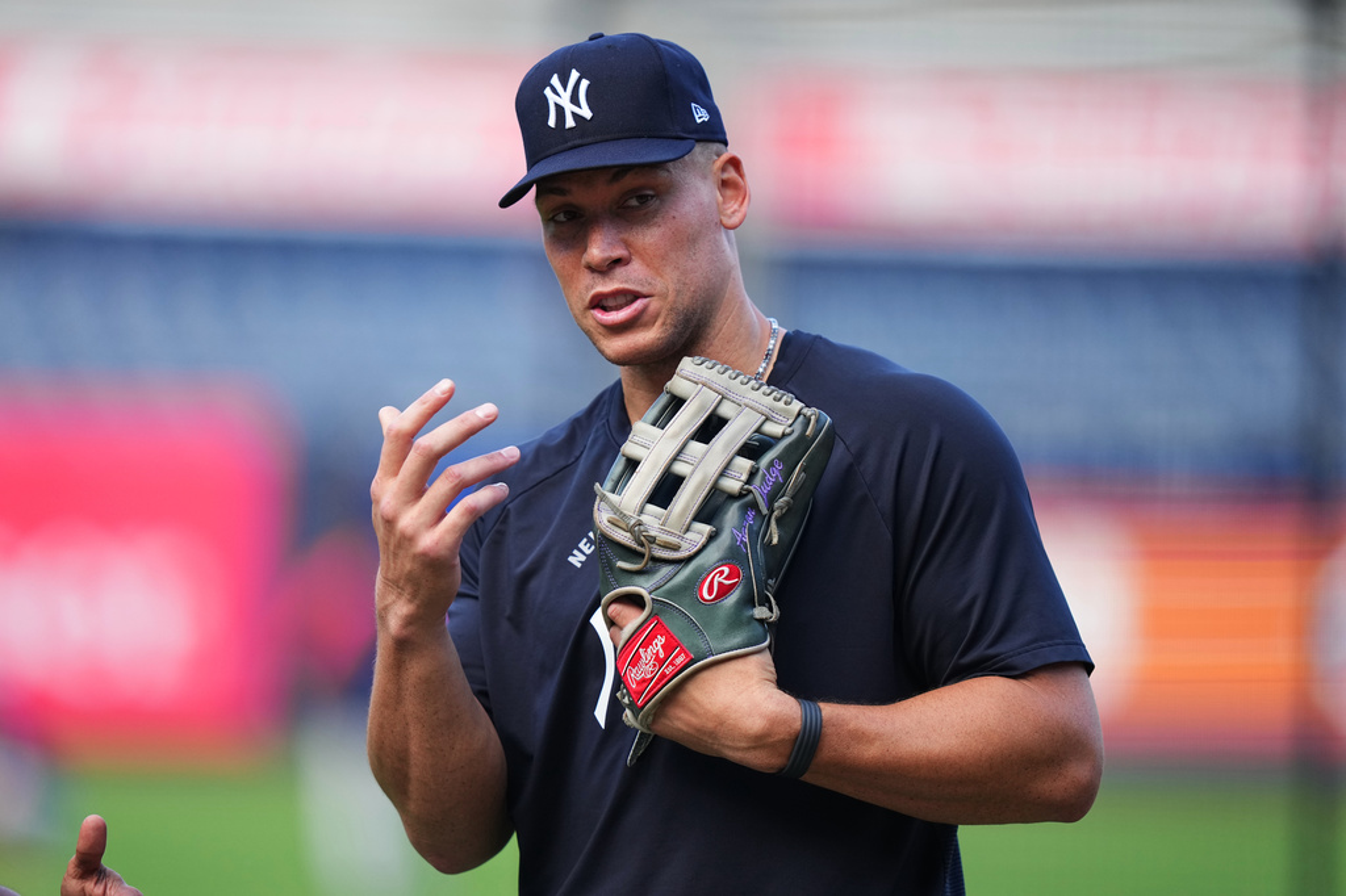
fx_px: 14950
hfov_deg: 5.2
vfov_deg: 3.4
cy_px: 448
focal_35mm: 400
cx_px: 673
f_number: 2.8
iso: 800
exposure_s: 1/1250
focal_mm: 400
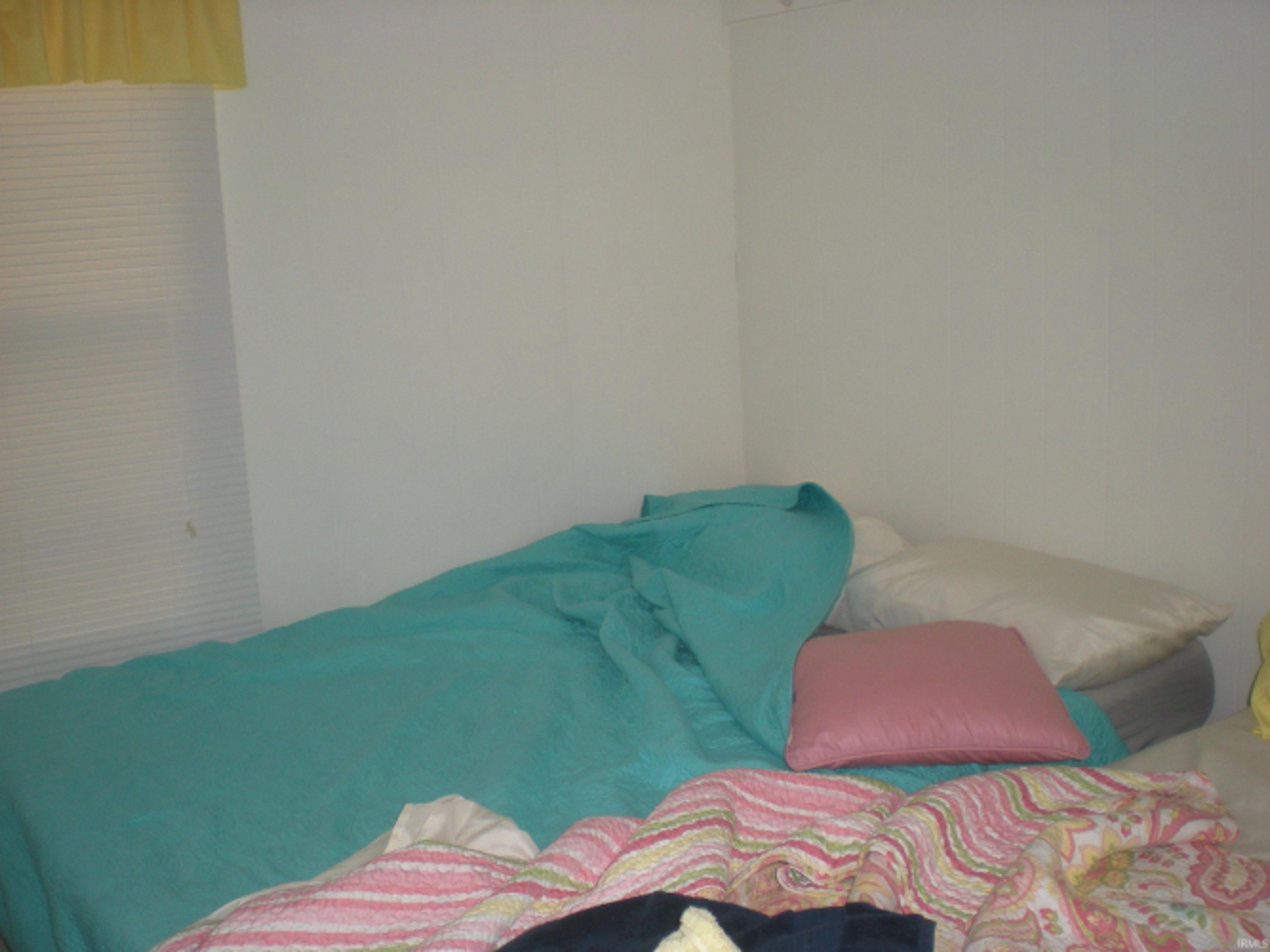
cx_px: 635
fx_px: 1394
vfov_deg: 37.7
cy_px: 476
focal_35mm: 38
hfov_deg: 49.0
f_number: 3.1
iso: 89
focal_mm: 6.3
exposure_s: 1/60
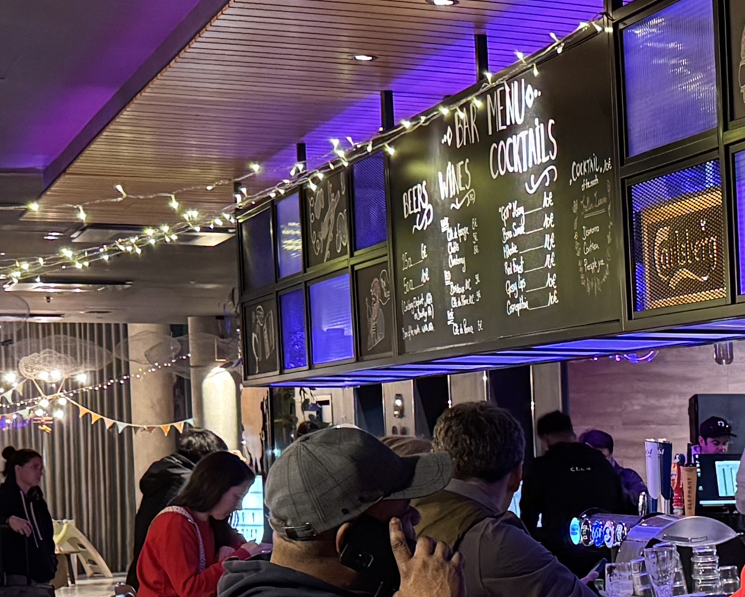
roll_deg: +0.9
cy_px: 567
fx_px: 2029
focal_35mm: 92
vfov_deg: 16.4
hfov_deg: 18.7
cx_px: 1078
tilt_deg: -3.9
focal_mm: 6.76
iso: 800
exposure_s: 1/41
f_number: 1.78
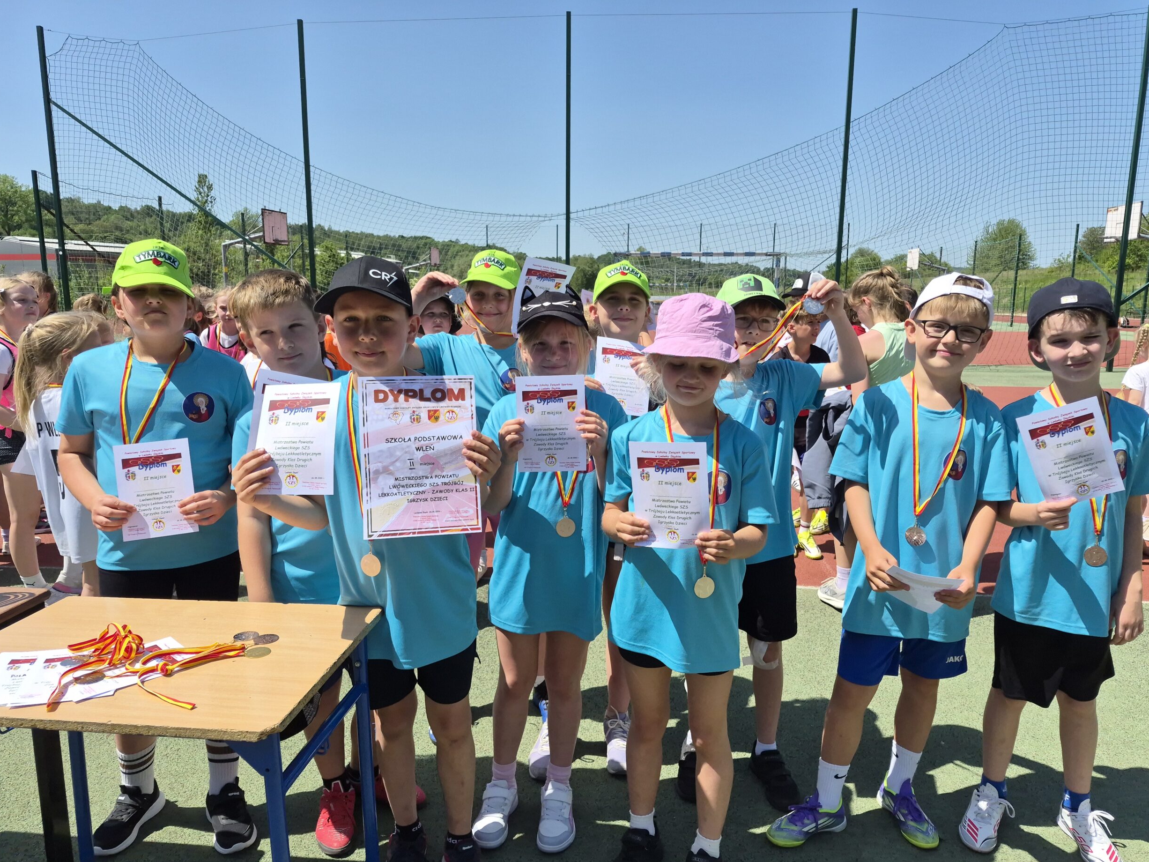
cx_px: 571
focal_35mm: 24
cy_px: 448
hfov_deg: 71.6
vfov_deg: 56.8
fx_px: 797
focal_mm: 5.4
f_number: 1.8
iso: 80
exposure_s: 1/5392
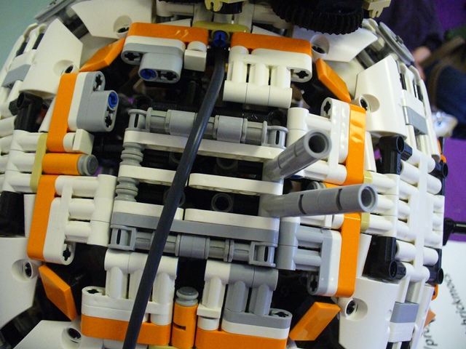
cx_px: 233
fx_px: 498
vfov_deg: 38.7
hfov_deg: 50.1
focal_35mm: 37
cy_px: 174
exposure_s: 1/40
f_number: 2.8
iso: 400
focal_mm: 6.1
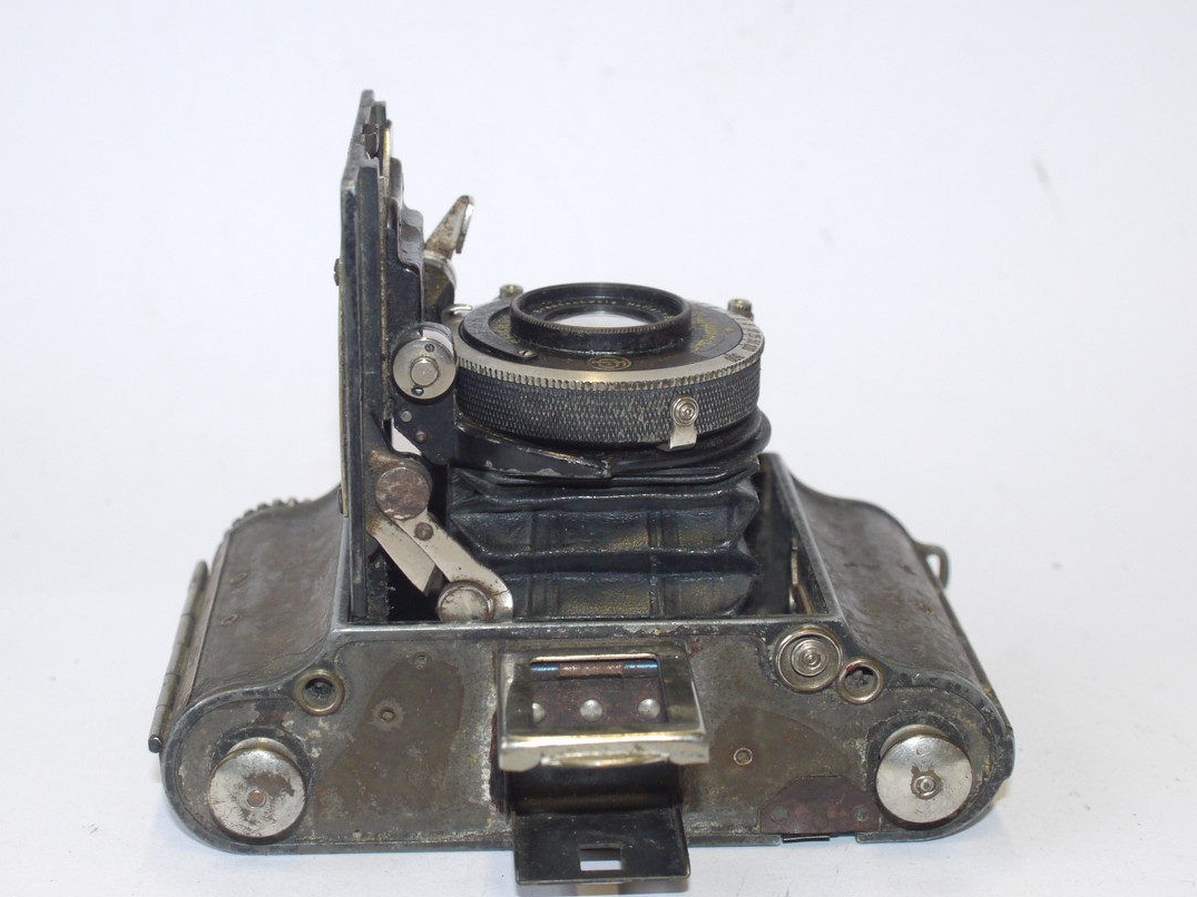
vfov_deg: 21.9
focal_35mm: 67
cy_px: 441
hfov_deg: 29.0
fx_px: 2317
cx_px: 559
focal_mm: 30
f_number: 6.3
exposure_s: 1/125
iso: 800
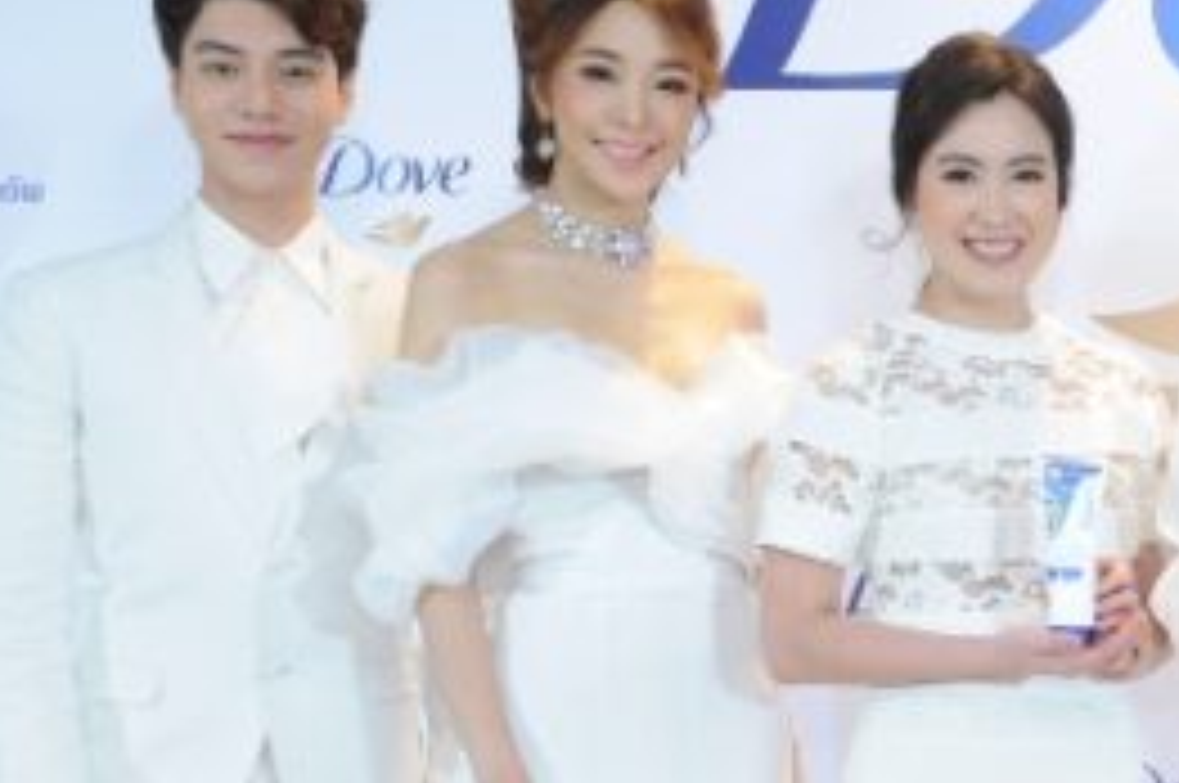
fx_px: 2911
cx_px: 1336
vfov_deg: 15.1
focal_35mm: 89
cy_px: 727
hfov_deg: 21.6
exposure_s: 1/100
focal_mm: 32
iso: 1600
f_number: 5.6
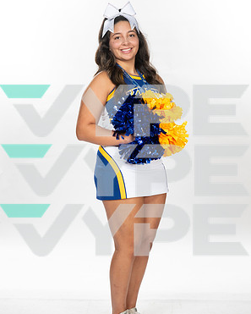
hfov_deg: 23.2
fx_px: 613
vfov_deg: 28.7
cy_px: 171
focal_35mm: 66
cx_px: 126
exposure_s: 1/320
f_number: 7.1
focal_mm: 58
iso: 800
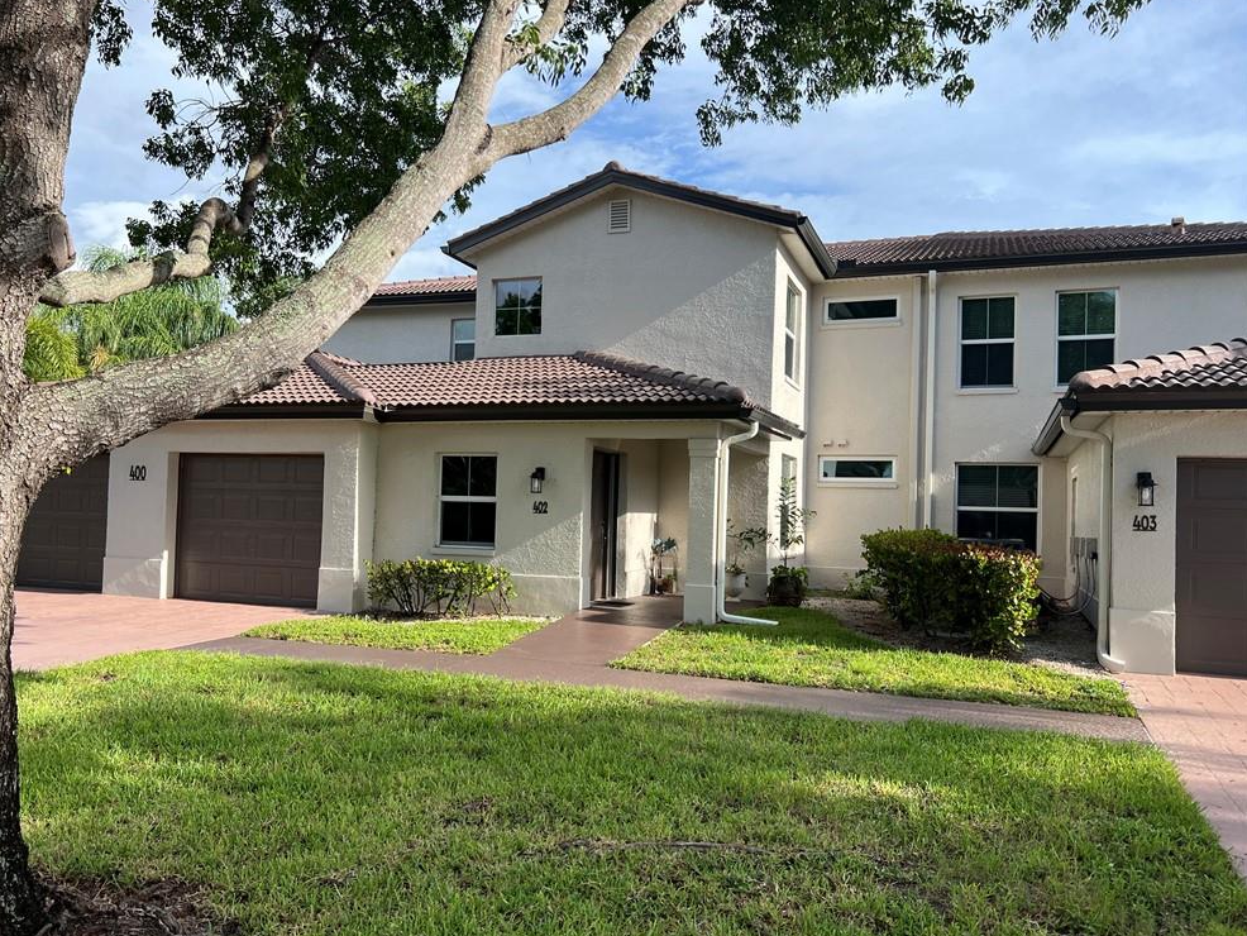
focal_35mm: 27
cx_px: 605
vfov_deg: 51.4
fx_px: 973
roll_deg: -2.0
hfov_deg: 65.3
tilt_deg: +1.8
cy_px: 478
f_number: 1.5
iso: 50
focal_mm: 5.7
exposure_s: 1/2165
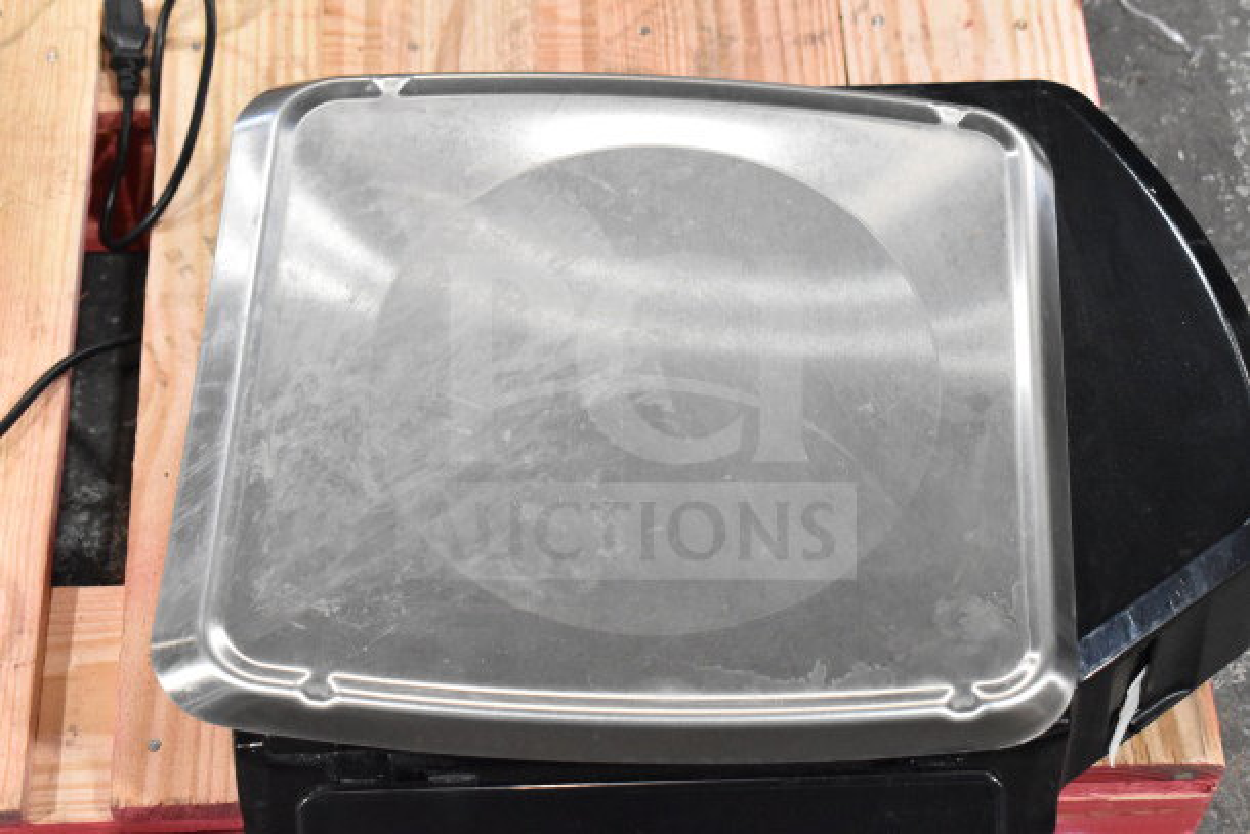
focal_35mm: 72
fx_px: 2500
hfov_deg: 28.1
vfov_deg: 18.9
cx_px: 625
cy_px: 417
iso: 6400
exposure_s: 1/250
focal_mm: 48
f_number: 8
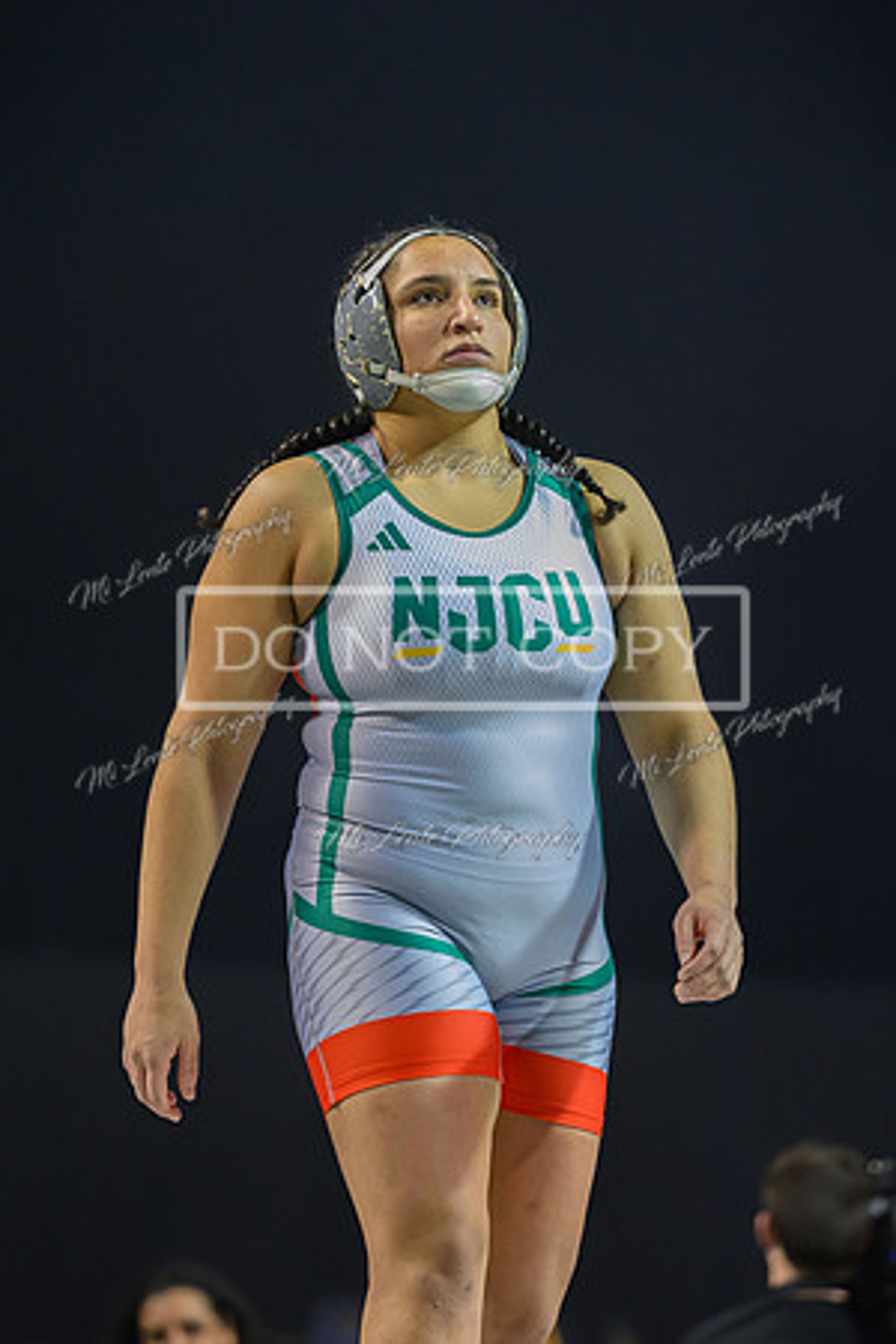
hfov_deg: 5.0
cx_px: 448
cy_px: 577
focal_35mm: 276
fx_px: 10315
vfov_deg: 7.5
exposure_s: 1/500
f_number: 2.8
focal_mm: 160
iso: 4000
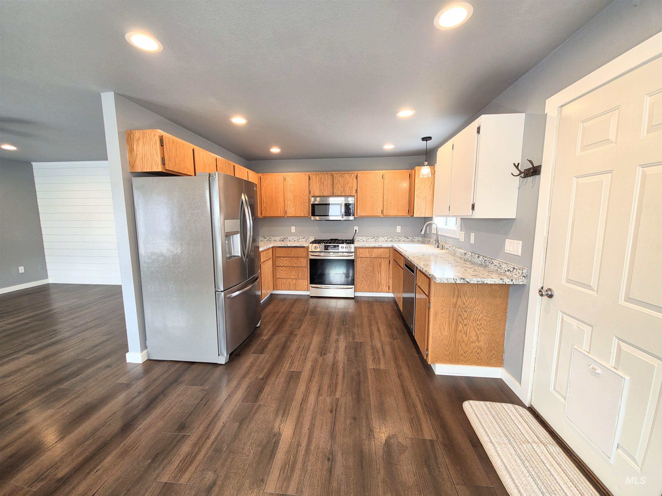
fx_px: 249
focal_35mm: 13
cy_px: 248
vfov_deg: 89.9
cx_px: 331
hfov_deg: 106.2
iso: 160
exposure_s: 1/120
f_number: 1.9
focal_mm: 2.2
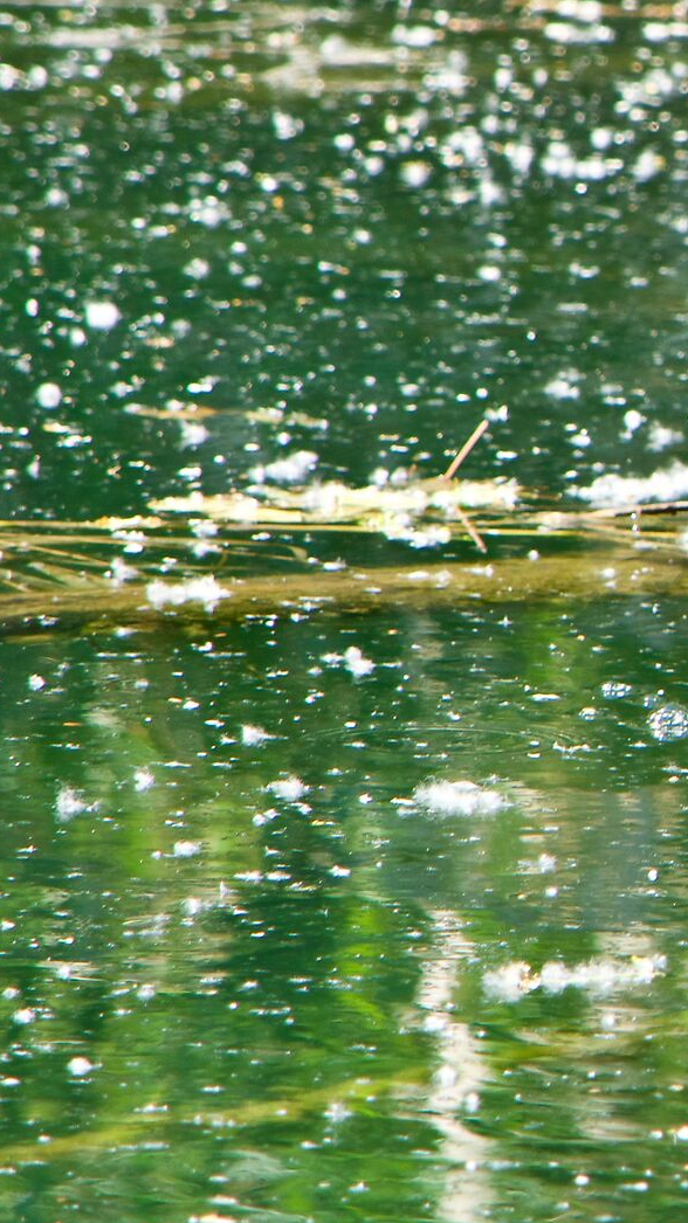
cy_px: 523
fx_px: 35108
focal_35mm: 1082
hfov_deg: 1.1
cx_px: 1241
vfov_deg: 2.0
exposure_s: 1/200
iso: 400
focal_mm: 300
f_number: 9
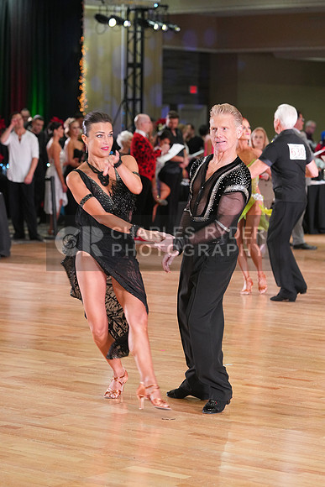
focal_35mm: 109
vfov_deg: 18.8
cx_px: 162
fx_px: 1475
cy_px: 244
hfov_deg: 12.6
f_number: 4.5
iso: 2500
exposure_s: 1/200
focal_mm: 109
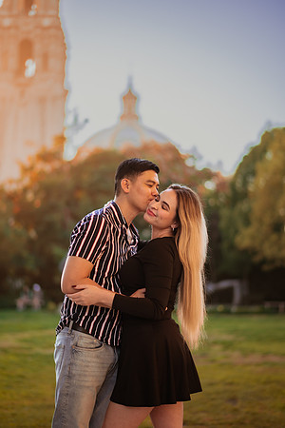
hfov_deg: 23.4
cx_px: 142
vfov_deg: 34.5
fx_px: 689
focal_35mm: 58
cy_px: 214
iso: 100
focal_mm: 58
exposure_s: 1/640
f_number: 1.4
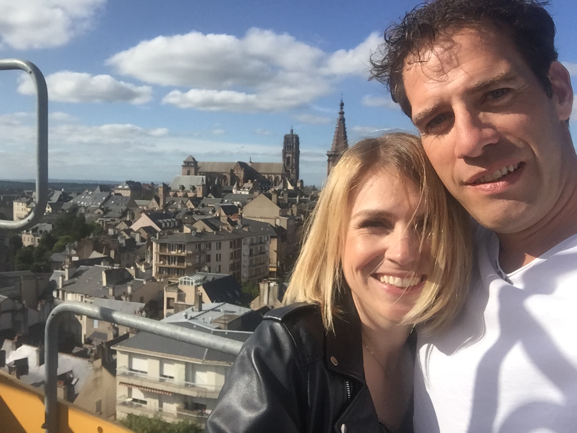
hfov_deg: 58.4
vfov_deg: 45.4
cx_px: 288
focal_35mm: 31
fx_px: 517
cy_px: 216
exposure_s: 1/1976
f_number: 2.2
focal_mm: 2.65
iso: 32
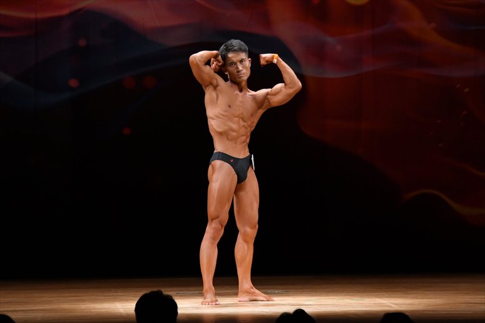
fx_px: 3232
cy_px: 162
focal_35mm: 240
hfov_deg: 8.6
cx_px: 242
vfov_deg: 5.7
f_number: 5.6
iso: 3200
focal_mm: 160
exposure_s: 1/400
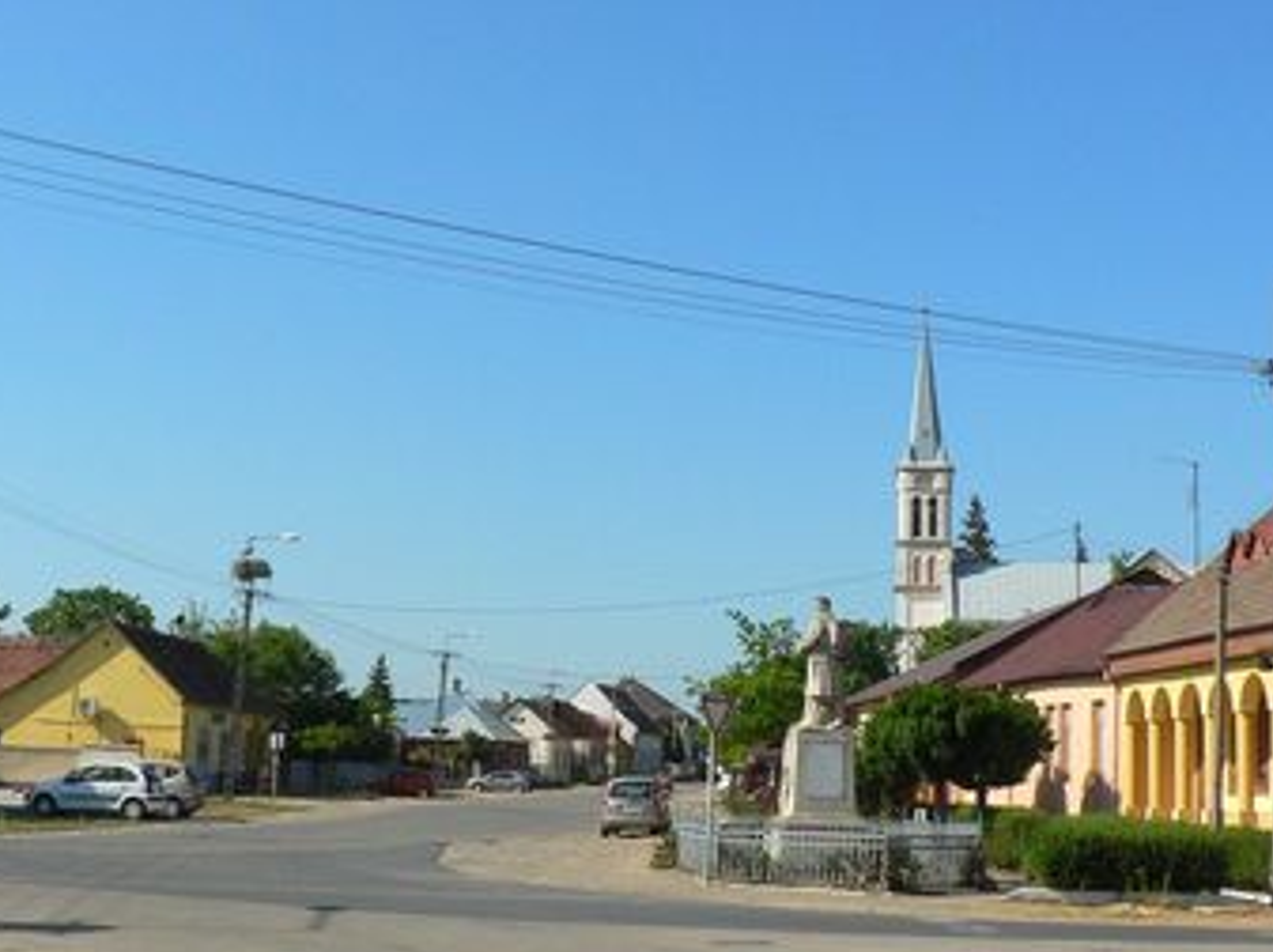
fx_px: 1910
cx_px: 616
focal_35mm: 52
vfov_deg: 28.0
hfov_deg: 36.9
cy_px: 516
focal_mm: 6
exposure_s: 1/800
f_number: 7.1
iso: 200
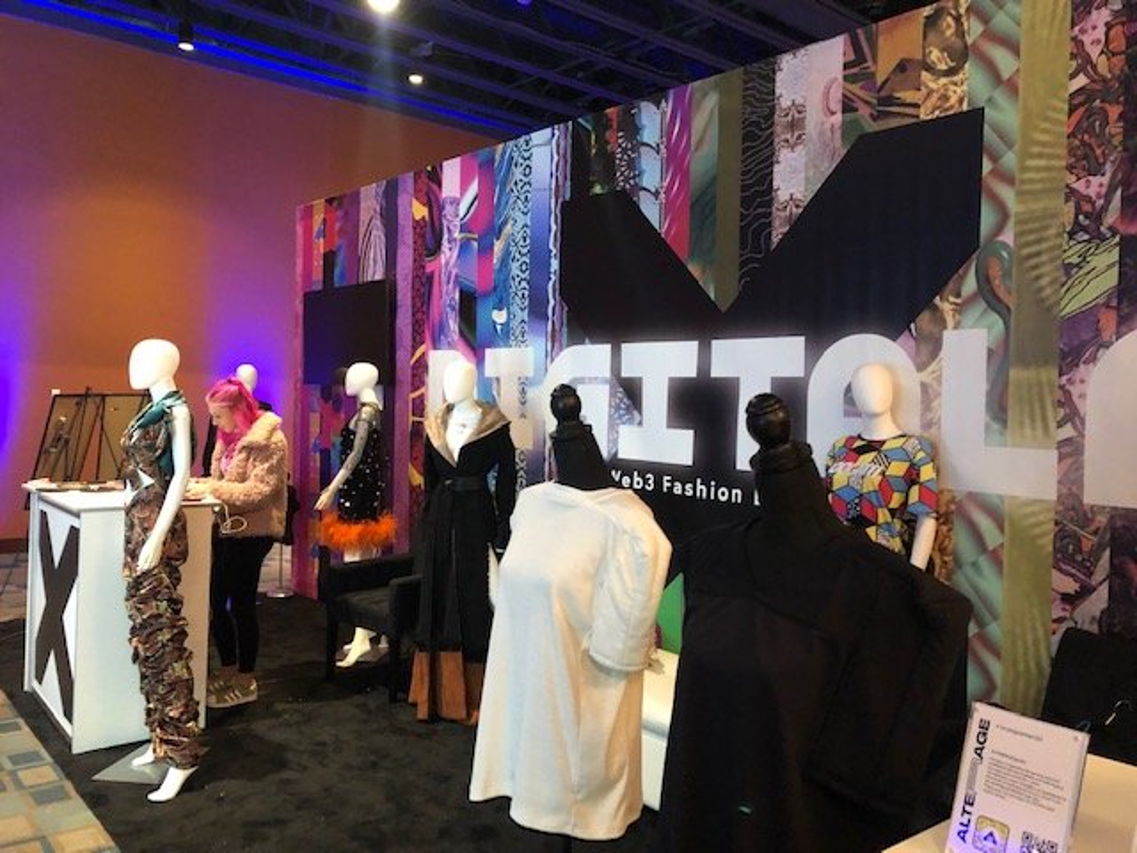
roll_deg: -2.0
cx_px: 568
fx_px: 920
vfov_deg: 49.7
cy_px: 426
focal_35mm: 28
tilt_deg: +0.8
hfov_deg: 63.4
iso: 100
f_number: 1.8
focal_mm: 3.99
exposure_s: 1/4
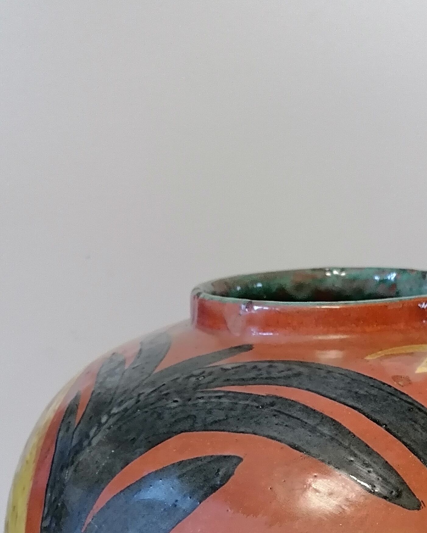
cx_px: 374
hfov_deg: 25.5
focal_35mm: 58
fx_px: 916
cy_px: 570
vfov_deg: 29.6
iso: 250
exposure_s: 1/33.3
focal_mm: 5.4
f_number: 1.8
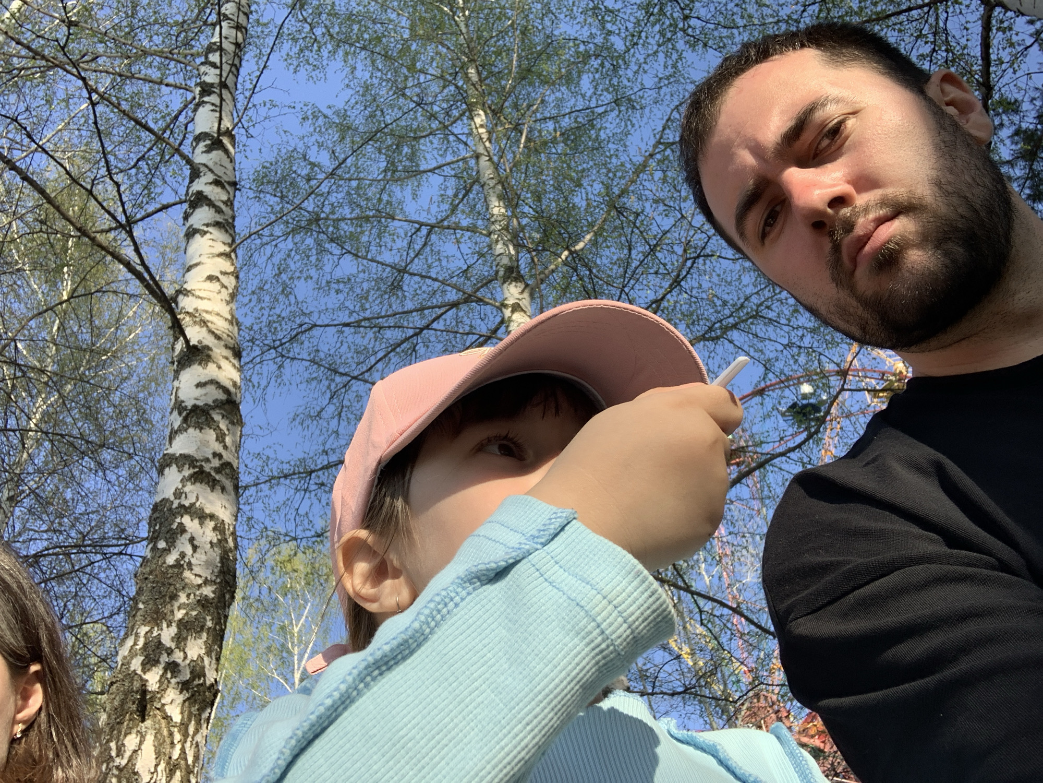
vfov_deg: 44.2
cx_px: 522
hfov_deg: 56.8
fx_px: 964
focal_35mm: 32
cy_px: 392
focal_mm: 2.87
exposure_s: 1/484
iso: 16
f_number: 2.2
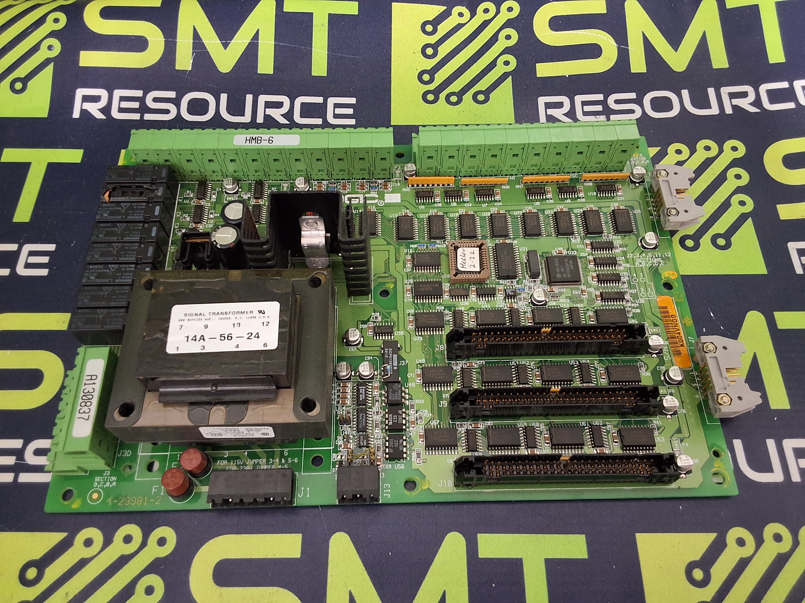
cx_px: 402
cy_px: 302
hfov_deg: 63.4
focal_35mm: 28
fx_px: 651
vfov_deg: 49.7
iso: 320
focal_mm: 2.91
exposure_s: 1/20
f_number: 1.9
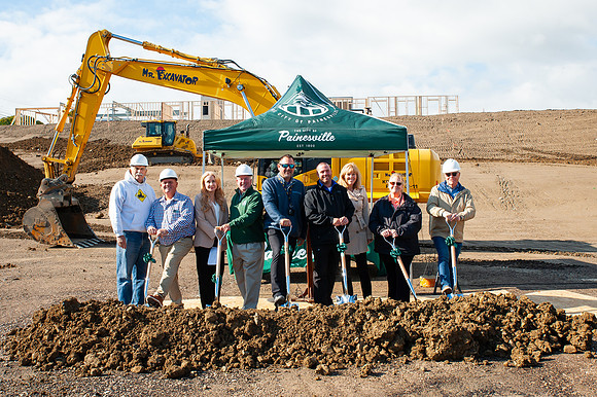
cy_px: 184
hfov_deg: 51.9
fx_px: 614
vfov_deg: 35.9
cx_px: 311
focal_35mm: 37
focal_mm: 32
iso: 400
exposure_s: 1/200
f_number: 16
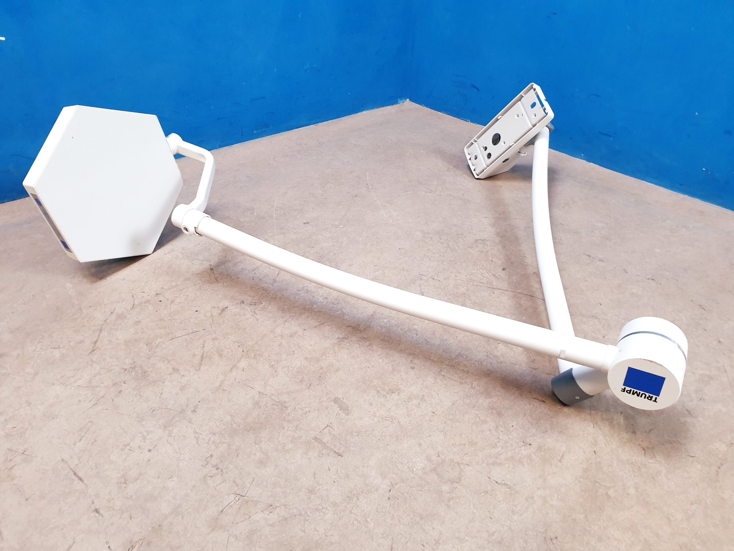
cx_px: 367
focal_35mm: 26
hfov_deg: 67.3
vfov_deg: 53.1
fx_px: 551
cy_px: 276
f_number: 2.4
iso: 320
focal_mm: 4.3
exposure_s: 1/50
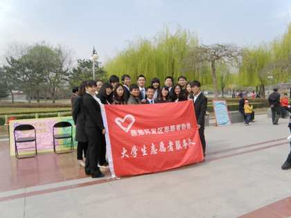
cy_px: 109
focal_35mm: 26
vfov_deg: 53.1
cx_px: 146
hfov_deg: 67.3
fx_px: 219
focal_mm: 4.6
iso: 64
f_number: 5.6
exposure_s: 1/200
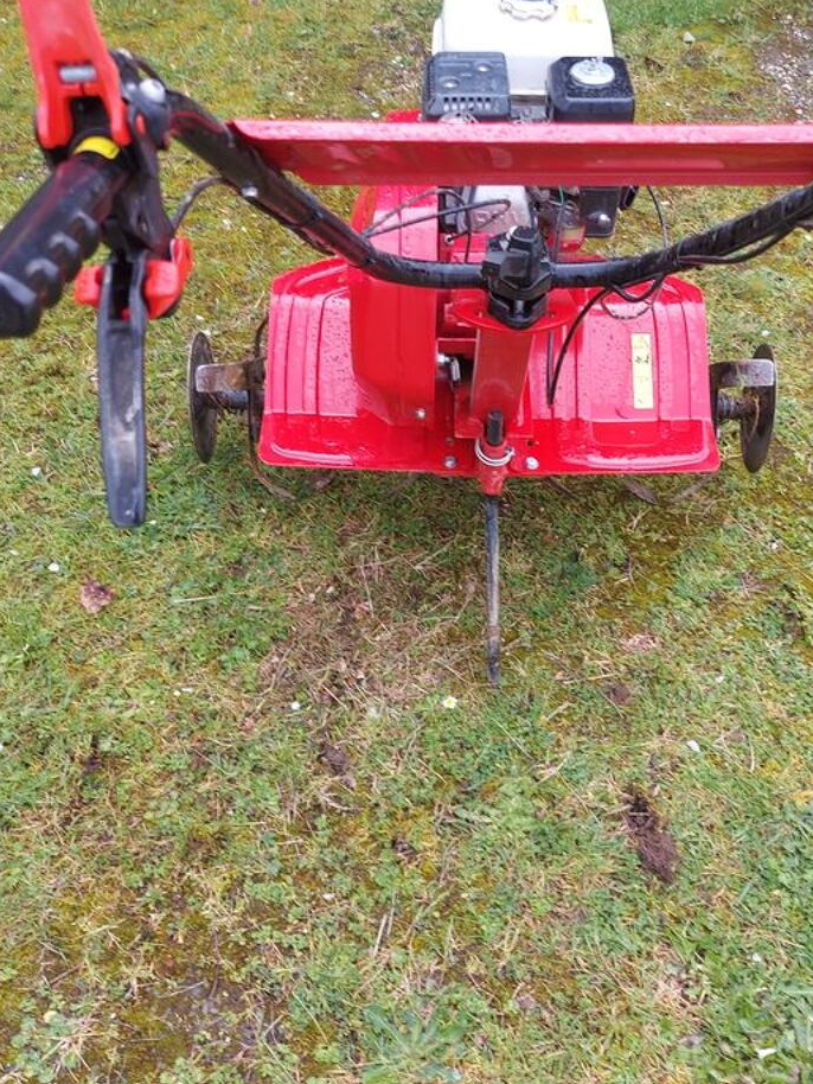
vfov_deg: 52.6
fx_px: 1096
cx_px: 487
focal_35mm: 35
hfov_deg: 40.5
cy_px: 586
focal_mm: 5.23
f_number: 1.8
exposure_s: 1/169
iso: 32
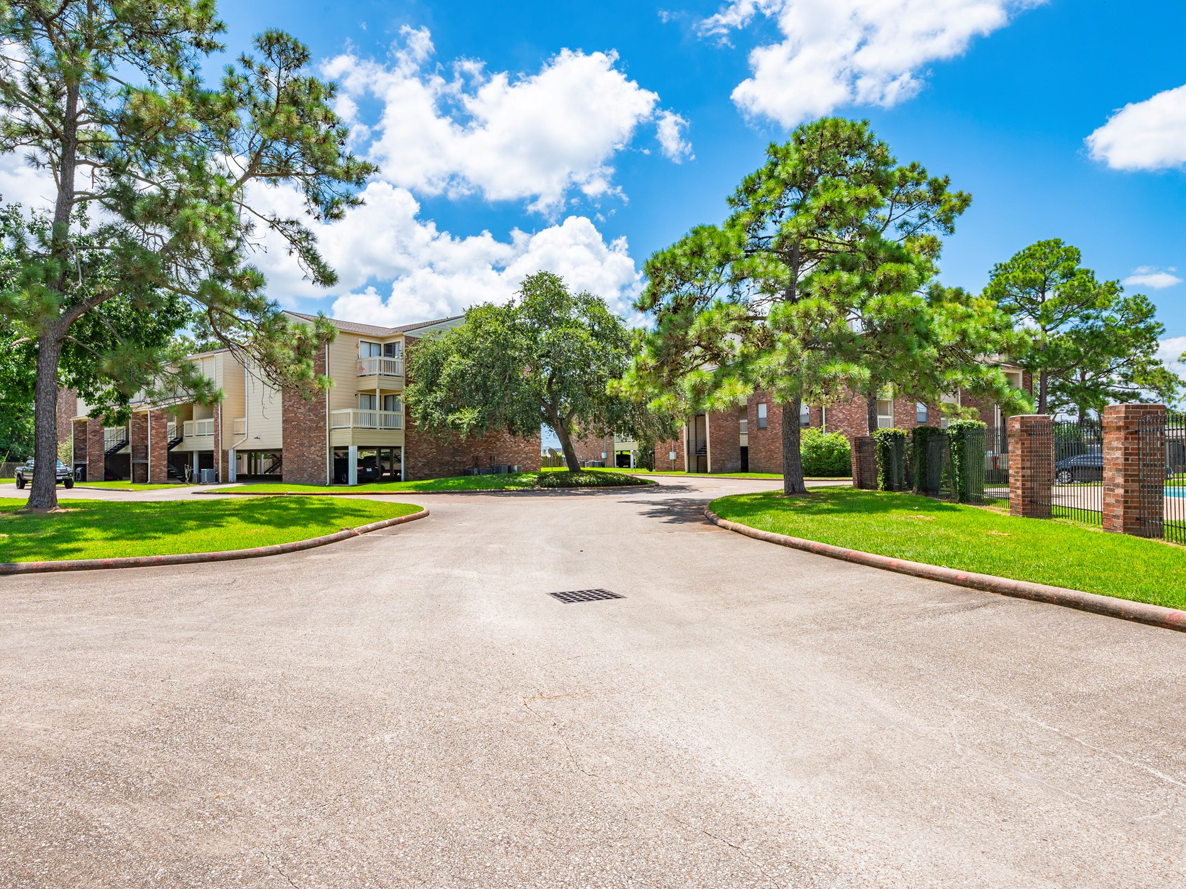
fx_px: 719
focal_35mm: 21
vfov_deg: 63.4
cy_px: 447
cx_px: 545
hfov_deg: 78.9
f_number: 13
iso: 125
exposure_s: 1/160
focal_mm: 19
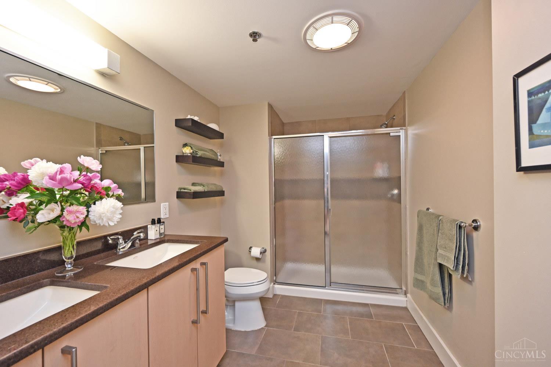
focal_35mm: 14
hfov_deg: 104.3
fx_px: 214
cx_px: 276
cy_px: 184
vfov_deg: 81.2
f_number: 4
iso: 640
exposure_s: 1/60
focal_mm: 14
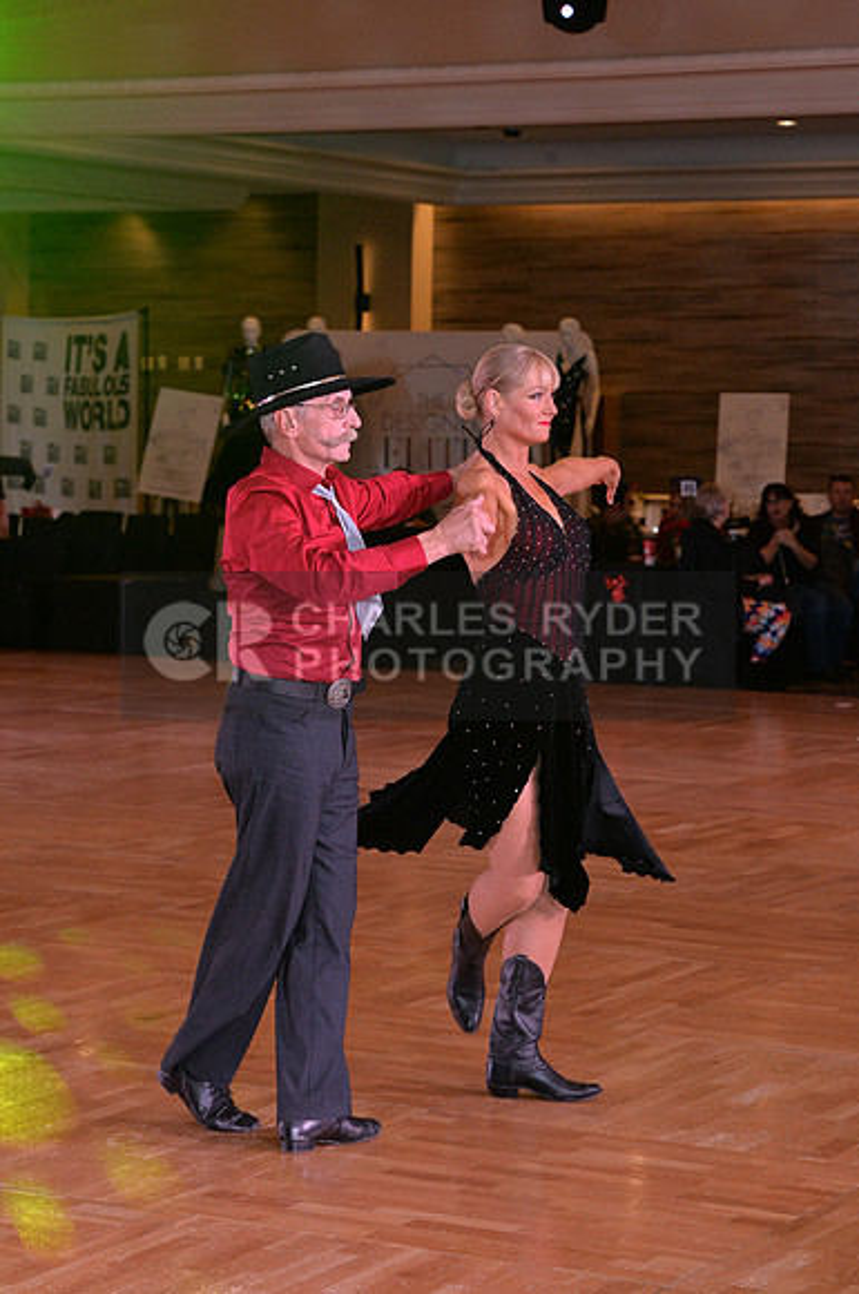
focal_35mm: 92
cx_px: 430
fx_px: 3302
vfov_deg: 22.2
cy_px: 647
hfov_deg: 14.8
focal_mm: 92
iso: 2000
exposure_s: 1/250
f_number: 6.3
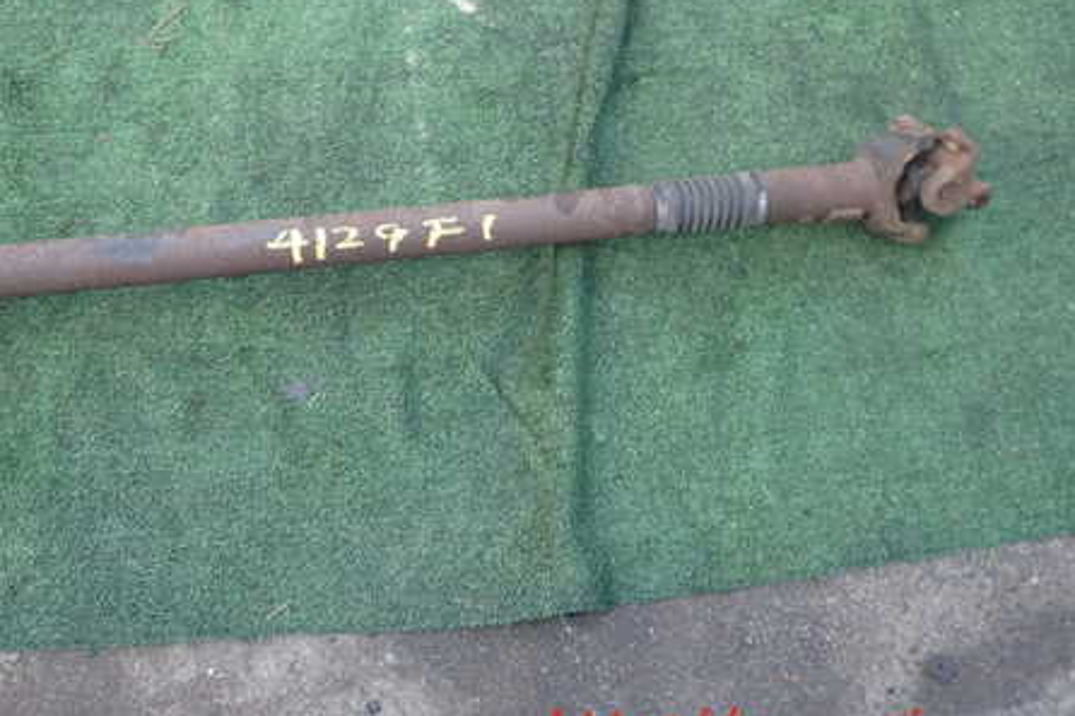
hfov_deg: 45.8
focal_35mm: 42
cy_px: 222
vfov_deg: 31.5
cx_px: 374
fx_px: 1254
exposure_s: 1/200
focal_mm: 5.4
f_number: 2.3
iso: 100
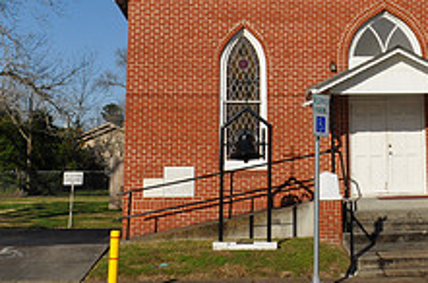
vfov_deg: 18.2
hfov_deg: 27.6
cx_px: 378
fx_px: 842
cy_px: -46
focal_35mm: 71
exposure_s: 1/200
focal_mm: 18
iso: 200
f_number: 14
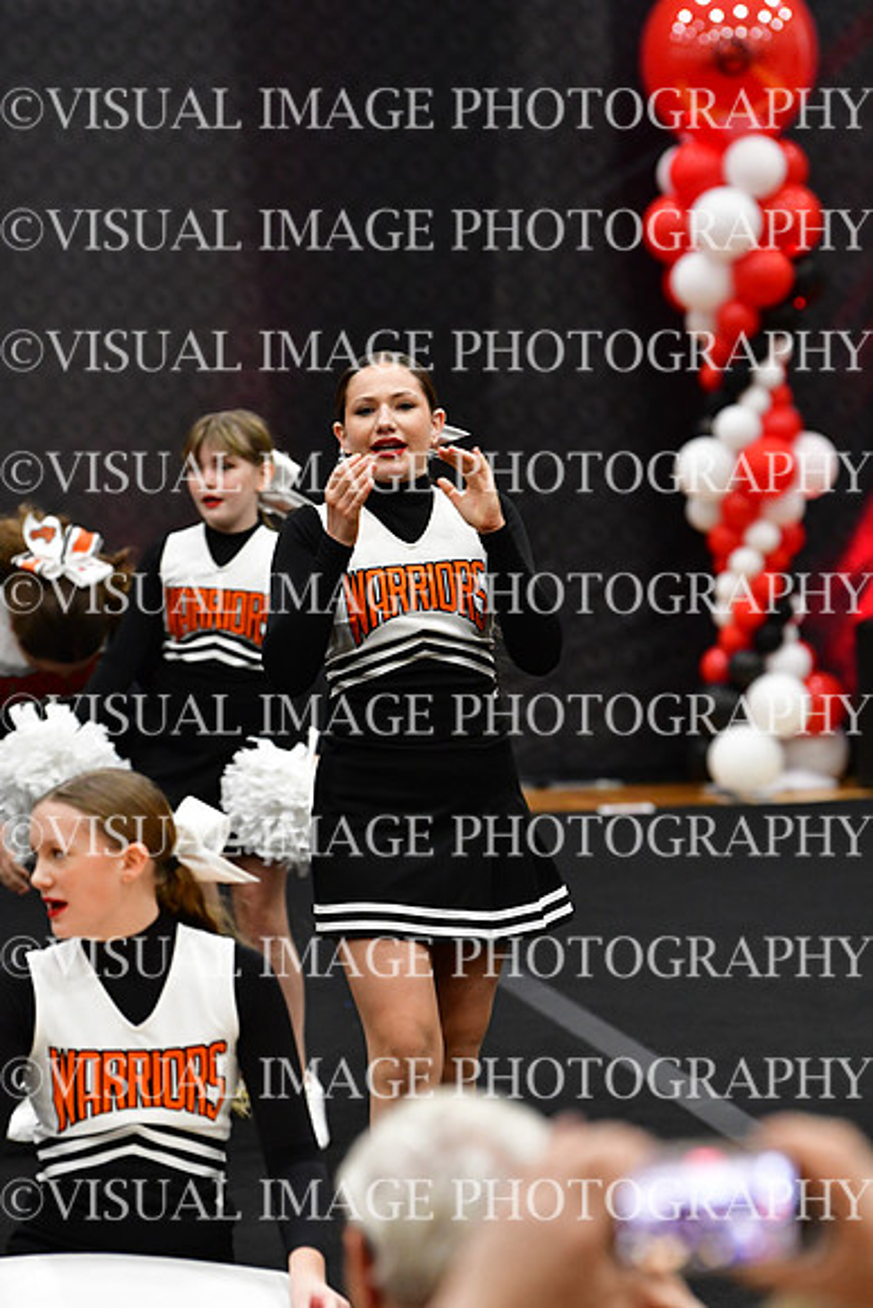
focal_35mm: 247
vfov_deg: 8.3
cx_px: 436
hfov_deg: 5.6
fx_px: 8979
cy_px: 654
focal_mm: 165
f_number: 3.5
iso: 4000
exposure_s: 1/500
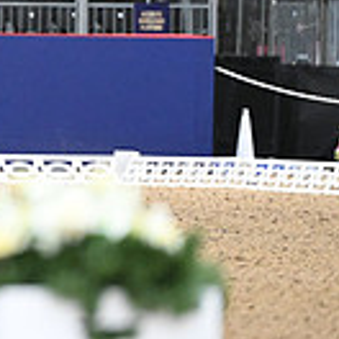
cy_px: -58
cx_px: -403
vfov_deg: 2.3
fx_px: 8277
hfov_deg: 2.3
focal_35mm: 747
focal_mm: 200
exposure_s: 1/800
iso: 6400
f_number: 3.5
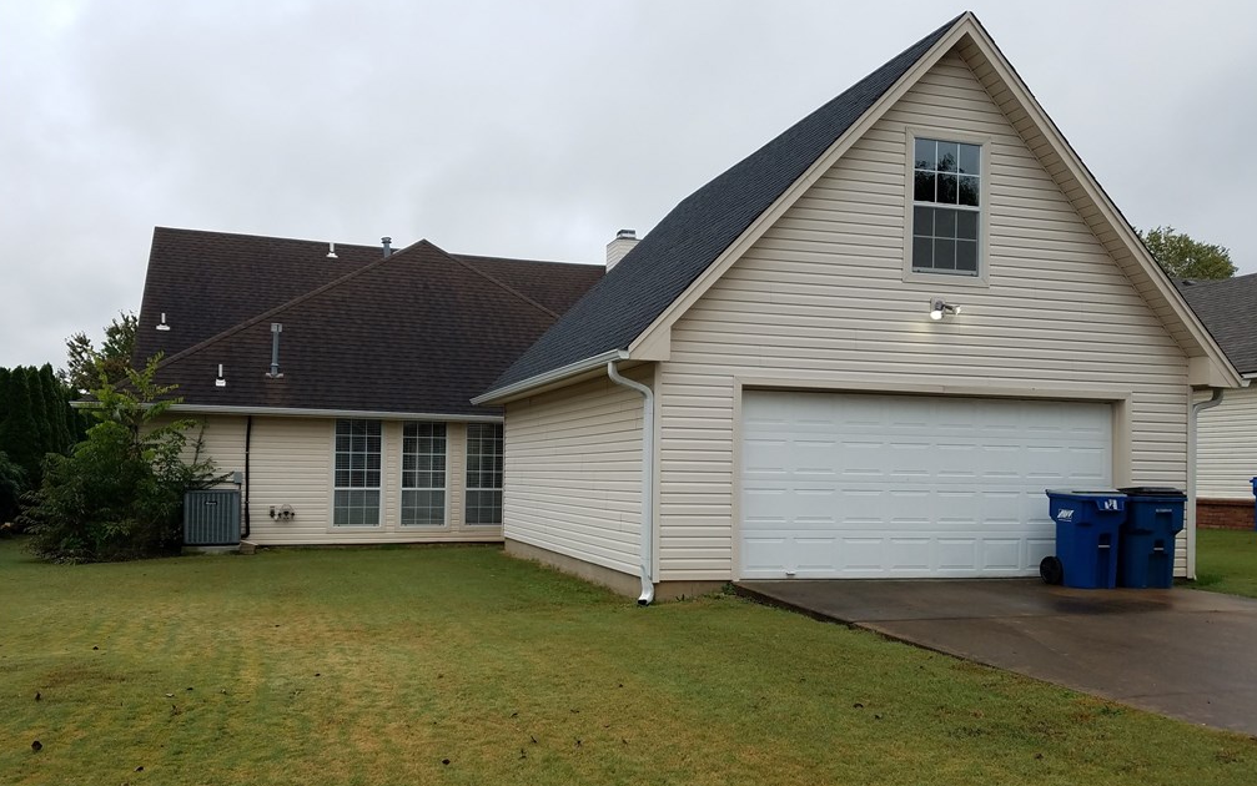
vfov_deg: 44.5
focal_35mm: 28
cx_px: 629
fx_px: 959
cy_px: 424
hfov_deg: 66.5
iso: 50
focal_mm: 4.2
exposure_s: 1/502
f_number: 1.7
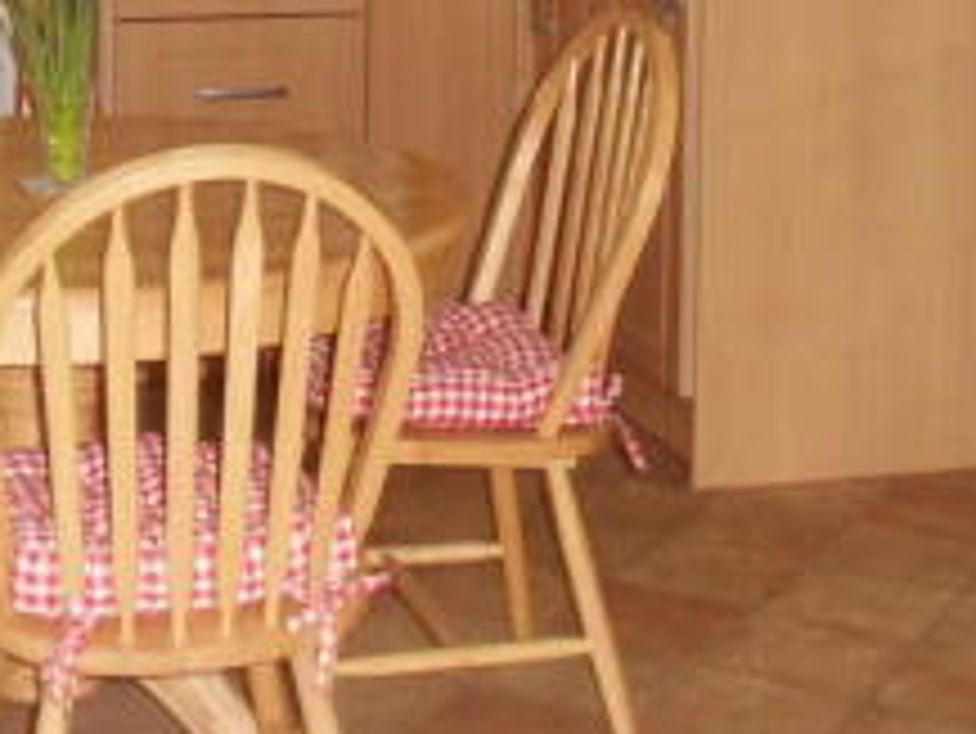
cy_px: -133
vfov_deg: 16.5
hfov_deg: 22.6
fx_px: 2426
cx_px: 281
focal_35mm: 86
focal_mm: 5.6
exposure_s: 1/30
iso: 320
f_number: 3.7
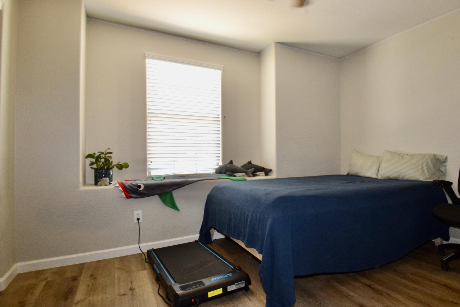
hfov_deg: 82.8
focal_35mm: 20
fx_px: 256
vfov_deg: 61.9
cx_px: 280
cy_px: 152
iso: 800
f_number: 4.5
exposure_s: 1/80
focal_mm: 10
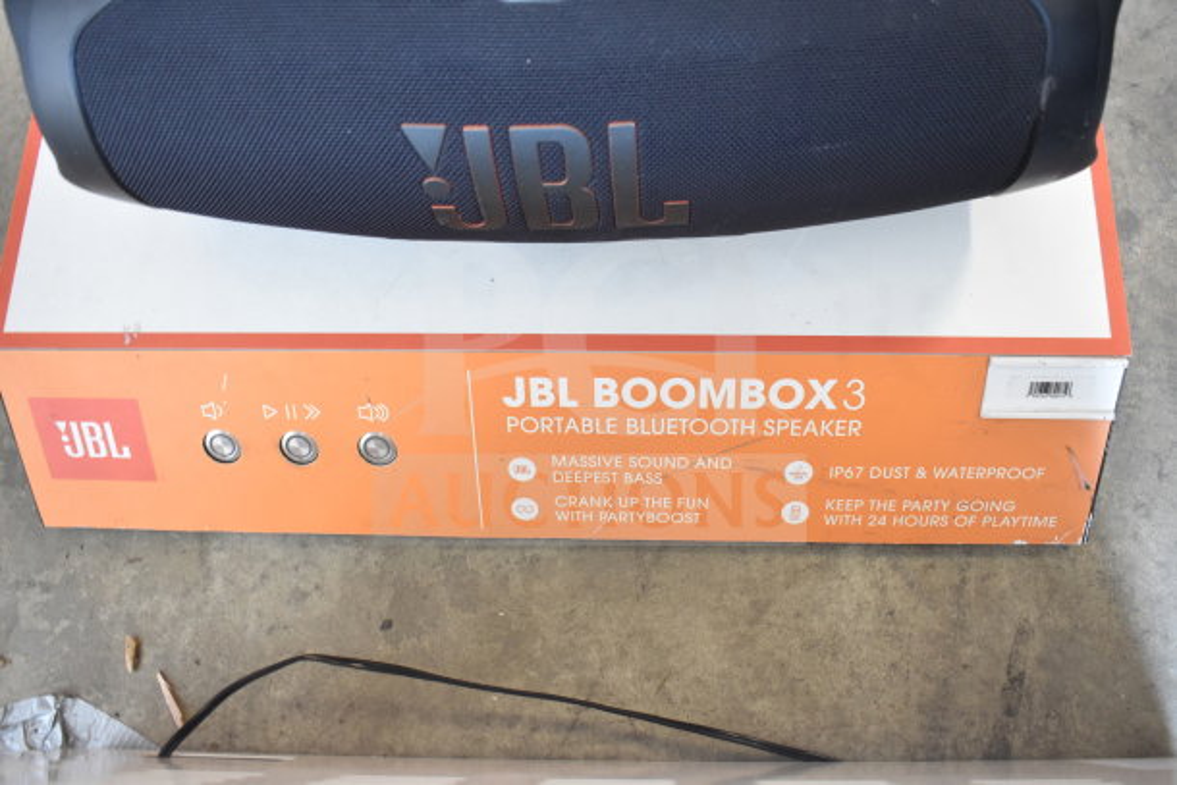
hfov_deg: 57.2
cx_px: 588
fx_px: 1079
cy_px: 392
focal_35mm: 33
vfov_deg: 40.0
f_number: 3.8
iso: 1250
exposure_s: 1/30
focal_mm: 22
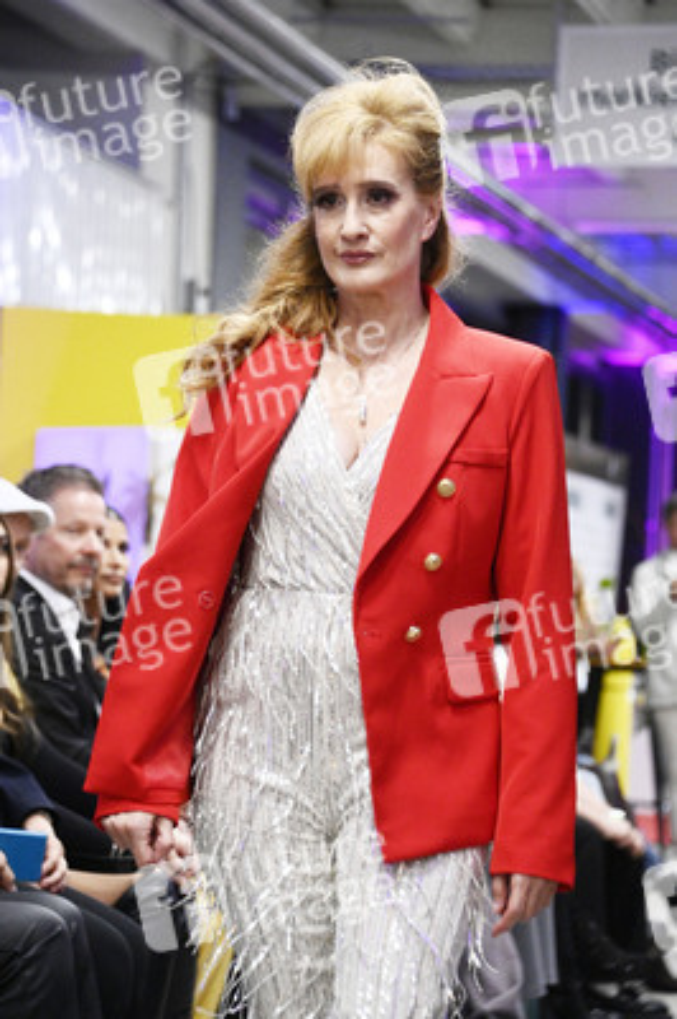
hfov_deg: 10.1
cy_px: 510
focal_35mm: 135
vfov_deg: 15.2
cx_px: 338
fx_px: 3814
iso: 10000
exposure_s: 1/160
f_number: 5.6
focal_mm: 135
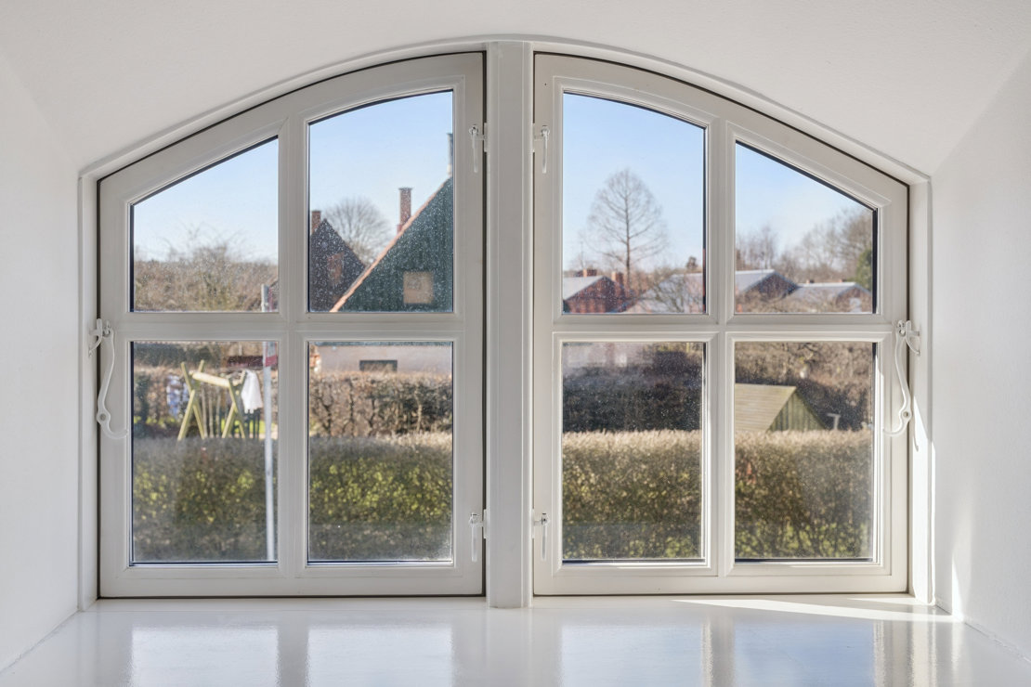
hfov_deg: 41.1
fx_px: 1375
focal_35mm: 48
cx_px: 516
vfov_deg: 28.1
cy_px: 344
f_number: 8
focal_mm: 32
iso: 200
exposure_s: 1/250
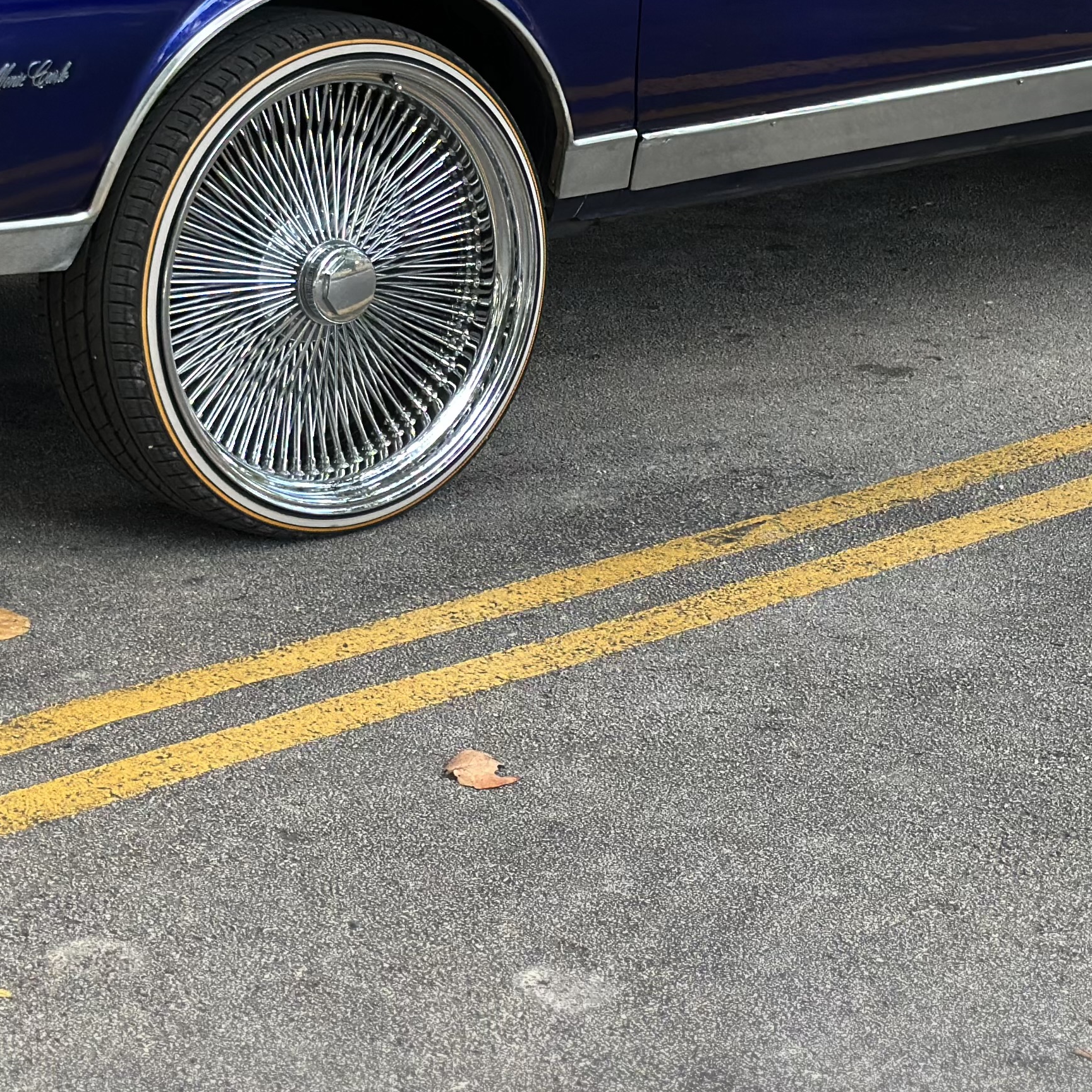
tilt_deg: -13.2
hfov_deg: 17.6
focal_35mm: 99
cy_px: 233
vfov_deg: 17.4
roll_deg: +0.9
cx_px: 504
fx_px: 3533
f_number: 1.78
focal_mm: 6.86
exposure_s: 1/334
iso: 80
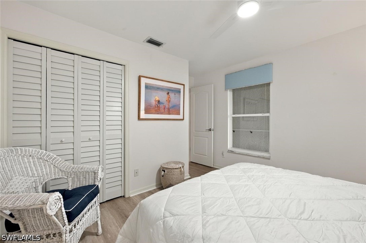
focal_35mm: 14
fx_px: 142
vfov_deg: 81.1
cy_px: 122
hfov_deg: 104.3
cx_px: 183
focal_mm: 14
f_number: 11
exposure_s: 1/6
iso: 200
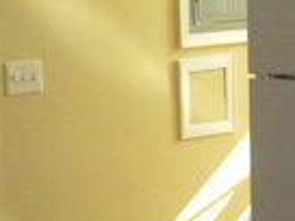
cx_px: 274
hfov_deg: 10.9
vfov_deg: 8.2
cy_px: 32
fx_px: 1542
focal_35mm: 181
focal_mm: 6.6
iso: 372
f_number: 3.5
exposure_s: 1/49
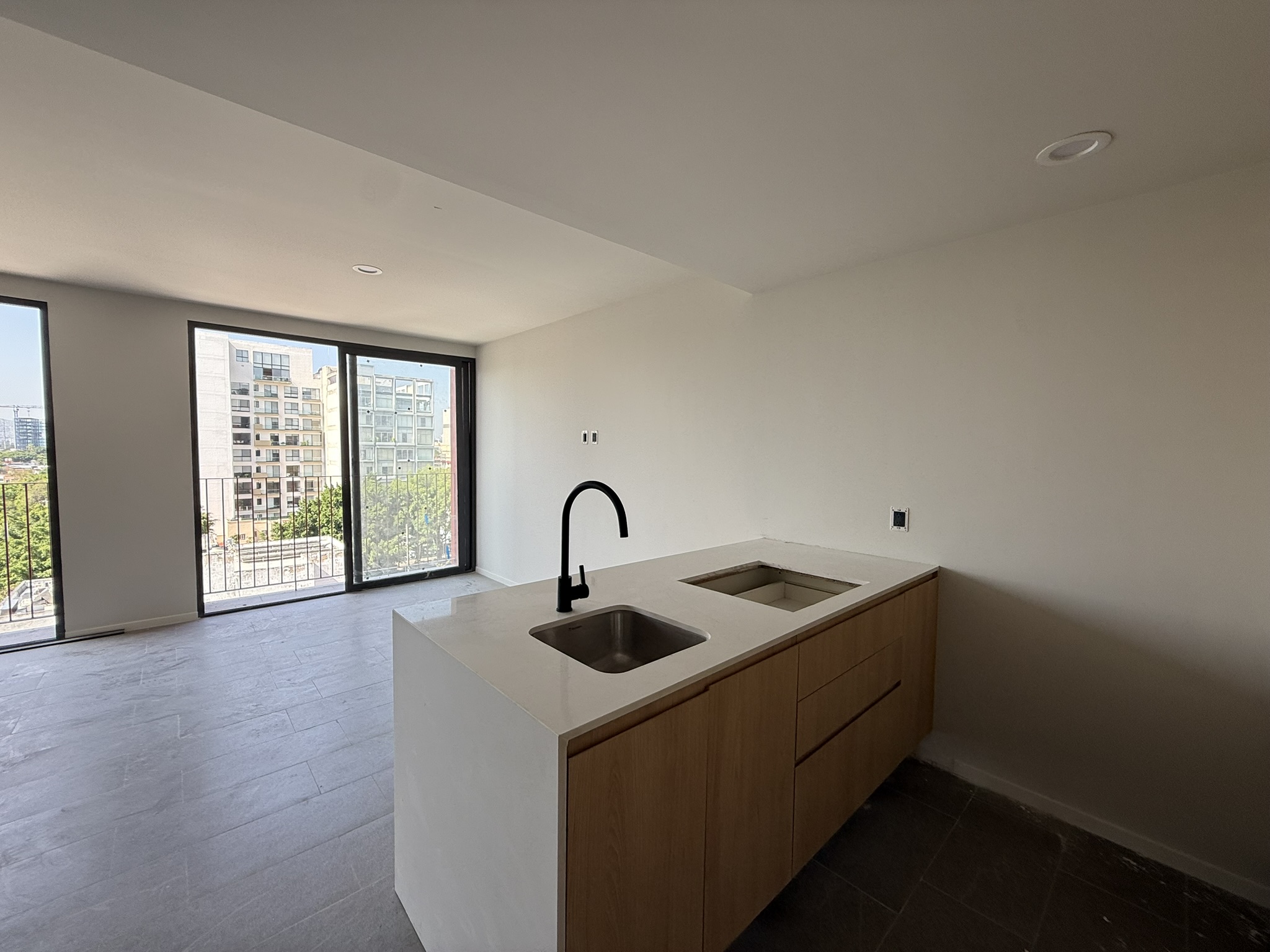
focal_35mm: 14
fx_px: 514
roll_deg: +0.2
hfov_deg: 102.1
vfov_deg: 85.7
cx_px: 635
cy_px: 476
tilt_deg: -2.4
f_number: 2.2
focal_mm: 2.22
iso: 50
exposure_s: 1/215
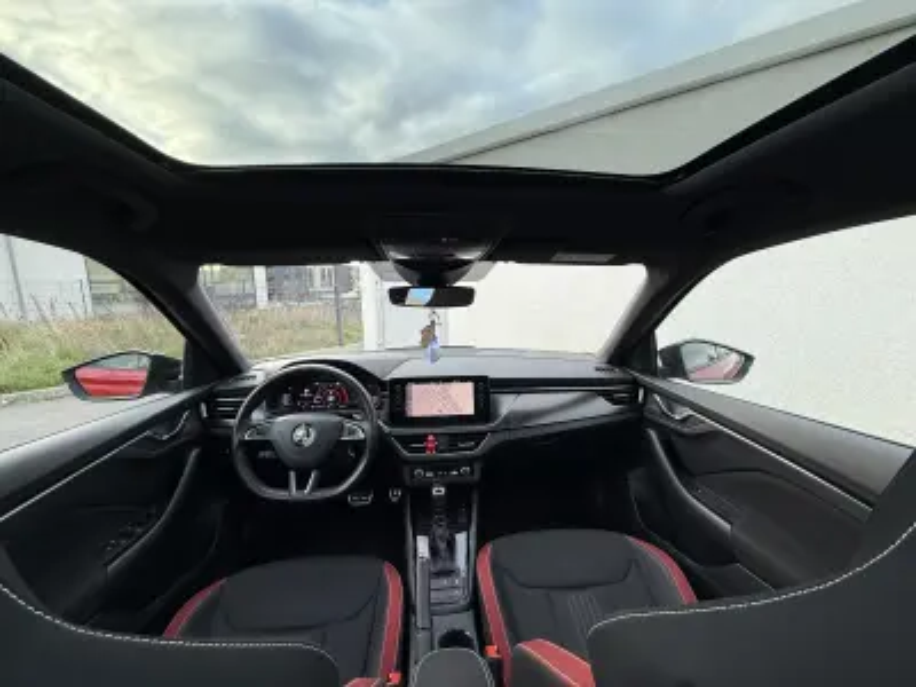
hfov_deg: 102.1
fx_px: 370
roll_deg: +1.0
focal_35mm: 14
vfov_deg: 85.7
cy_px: 344
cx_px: 458
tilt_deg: -8.4
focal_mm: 2.22
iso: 50
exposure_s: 1/99
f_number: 2.2
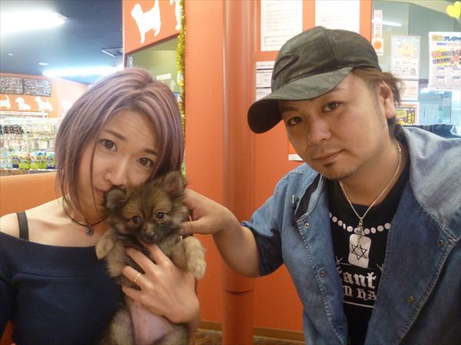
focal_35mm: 24
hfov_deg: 71.6
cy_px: 172
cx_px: 230
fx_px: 320
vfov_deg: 56.8
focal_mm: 4.3
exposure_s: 1/40
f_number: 2.5
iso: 400
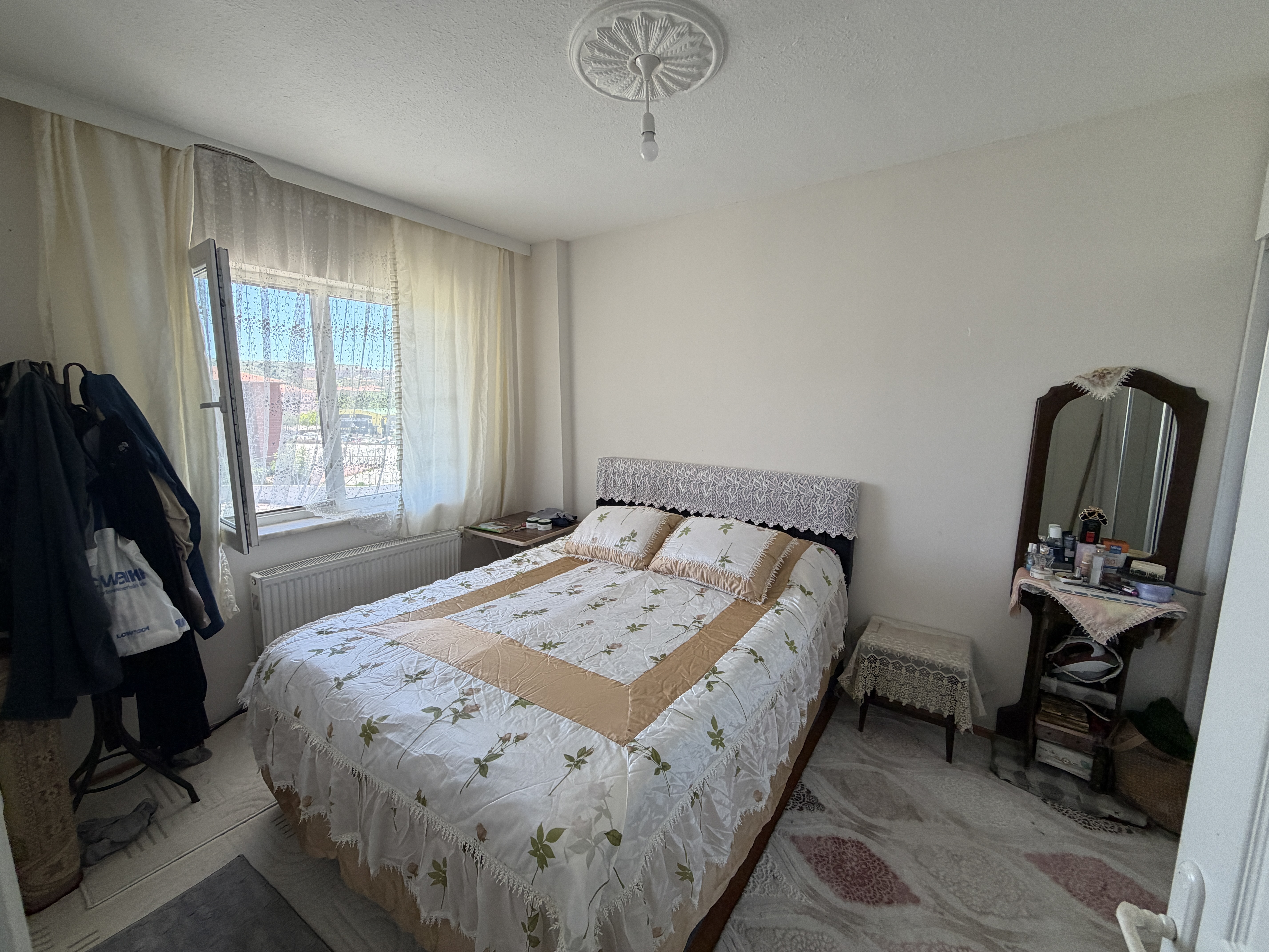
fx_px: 513
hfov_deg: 102.1
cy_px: 476
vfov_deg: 85.7
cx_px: 634
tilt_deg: -9.8
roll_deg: +0.4
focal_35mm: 14
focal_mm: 2.22
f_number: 2.2
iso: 100
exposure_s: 1/100
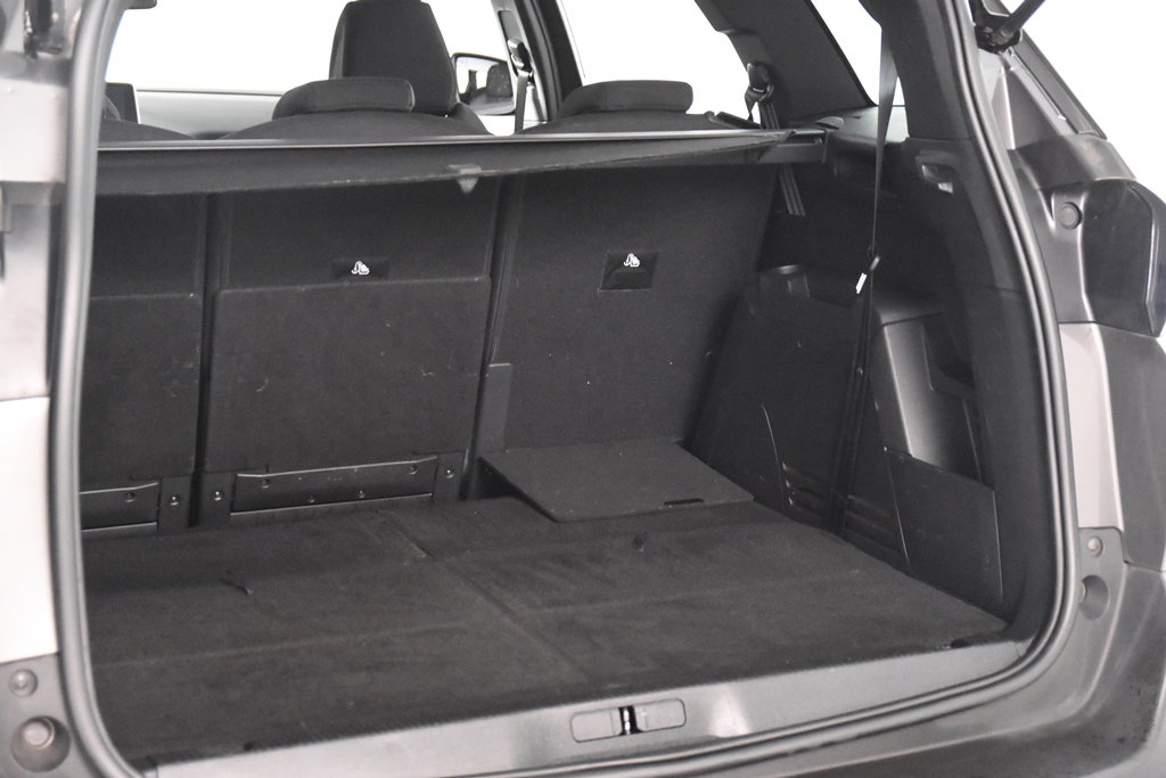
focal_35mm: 60
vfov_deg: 22.6
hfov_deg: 33.4
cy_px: 389
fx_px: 1943
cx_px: 583
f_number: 3.5
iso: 9000
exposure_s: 1/60
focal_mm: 40
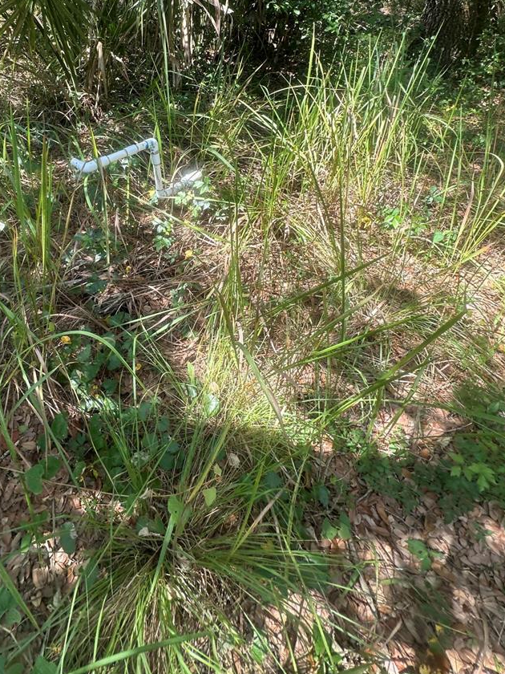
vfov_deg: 78.3
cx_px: 185
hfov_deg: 64.9
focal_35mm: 20
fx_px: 389
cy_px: 209
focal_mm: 2.22
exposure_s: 1/182
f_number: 2.2
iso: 40
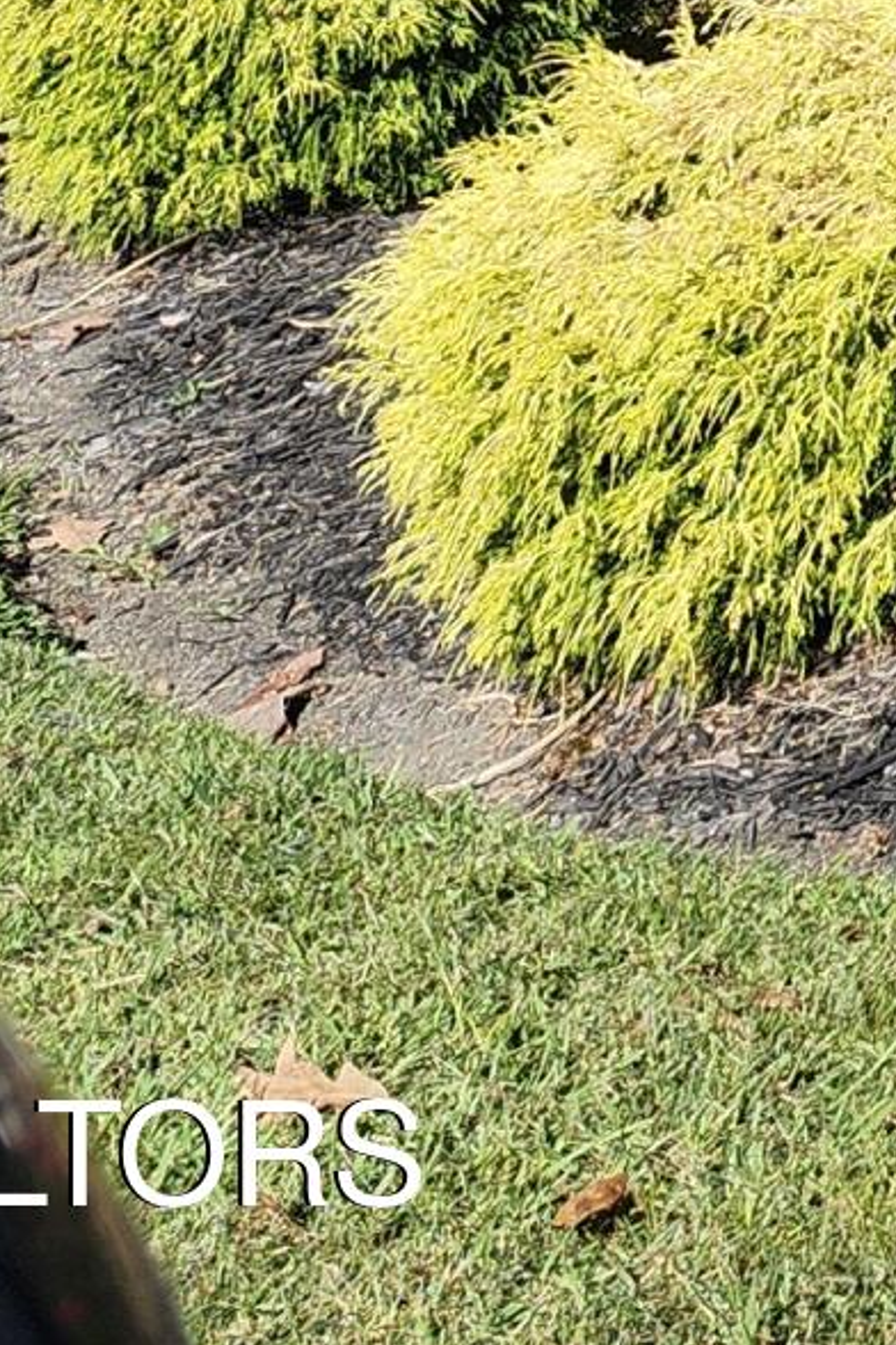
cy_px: -1183
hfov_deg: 8.9
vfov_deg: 14.5
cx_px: 2766
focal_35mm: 122
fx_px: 4554
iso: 25
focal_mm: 5.54
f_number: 1.8
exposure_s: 1/989
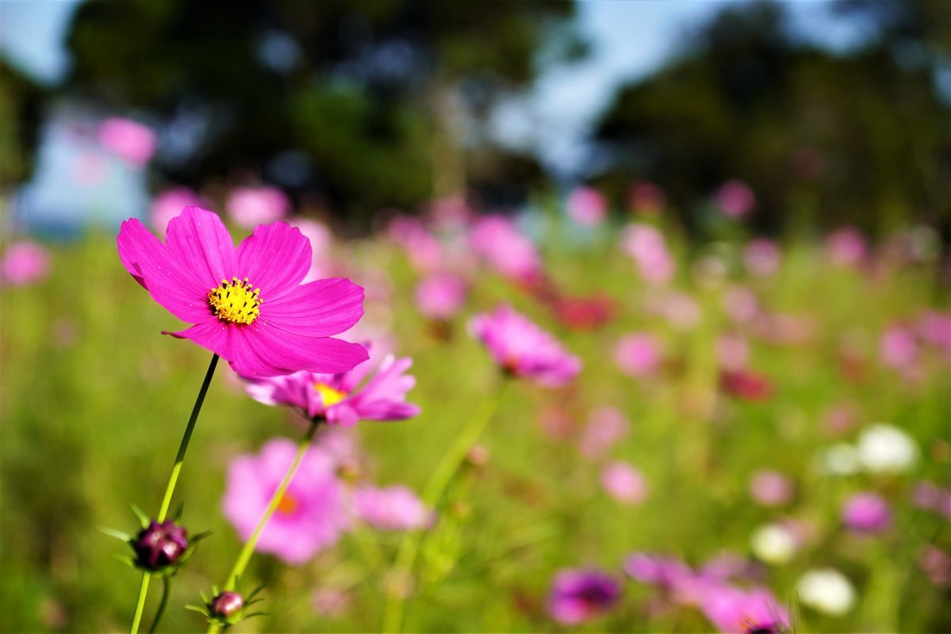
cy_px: 317
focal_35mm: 51
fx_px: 1347
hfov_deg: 38.9
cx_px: 476
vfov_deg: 26.5
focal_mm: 51
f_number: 5.6
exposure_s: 1/640
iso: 100
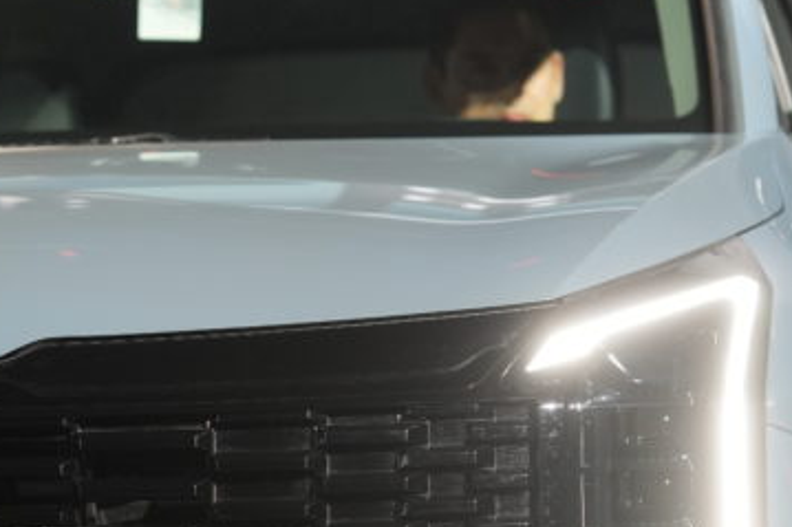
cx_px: -24
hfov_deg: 8.6
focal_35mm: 237
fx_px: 5211
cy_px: 515
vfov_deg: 5.8
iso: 1000
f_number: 2.8
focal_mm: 85
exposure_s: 1/250
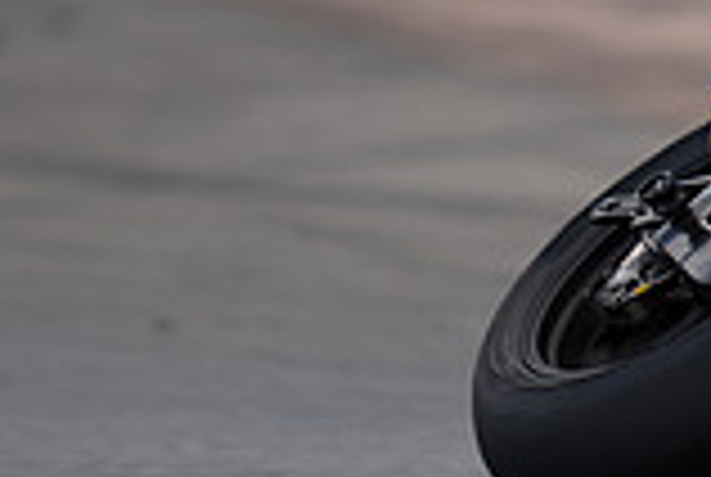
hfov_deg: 1.2
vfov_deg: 0.8
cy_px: -25
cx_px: 1220
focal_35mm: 1679
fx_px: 33222
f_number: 2.8
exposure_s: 1/500
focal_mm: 400
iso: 50
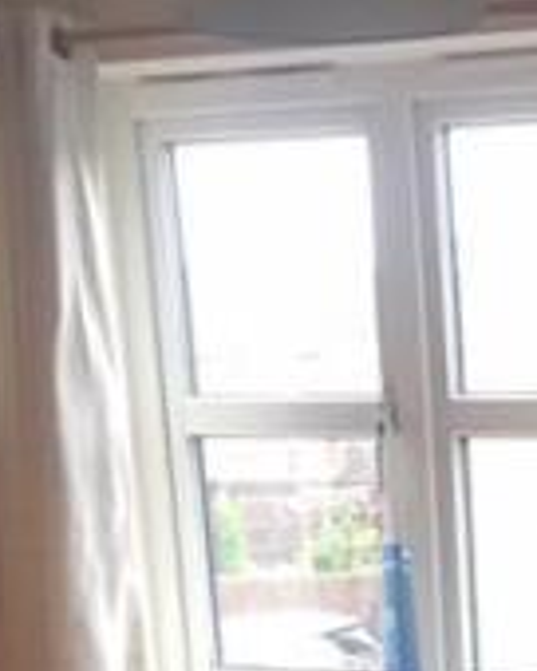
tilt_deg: -13.5
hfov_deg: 15.1
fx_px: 1927
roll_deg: +1.2
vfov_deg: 18.5
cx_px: 713
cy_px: 858
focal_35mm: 97
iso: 40
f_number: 2.2
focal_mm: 4.15
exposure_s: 1/33
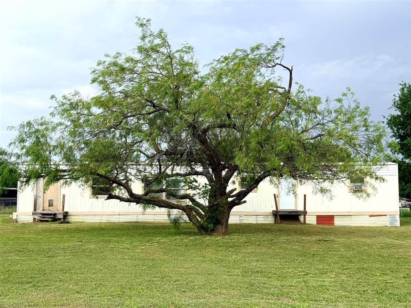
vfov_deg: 30.2
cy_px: 154
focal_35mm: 48
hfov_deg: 39.7
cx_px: 206
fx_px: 570
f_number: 1.78
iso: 64
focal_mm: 6.76
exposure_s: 1/3226
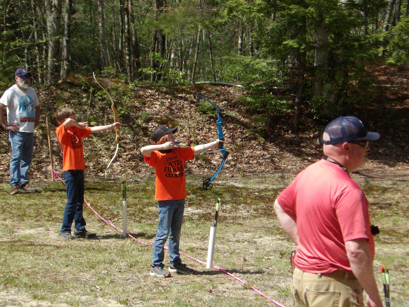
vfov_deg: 11.6
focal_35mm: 128
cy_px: 154
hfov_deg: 15.4
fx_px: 1512
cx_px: 204
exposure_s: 1/375
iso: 100
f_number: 4.8
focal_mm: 22.9
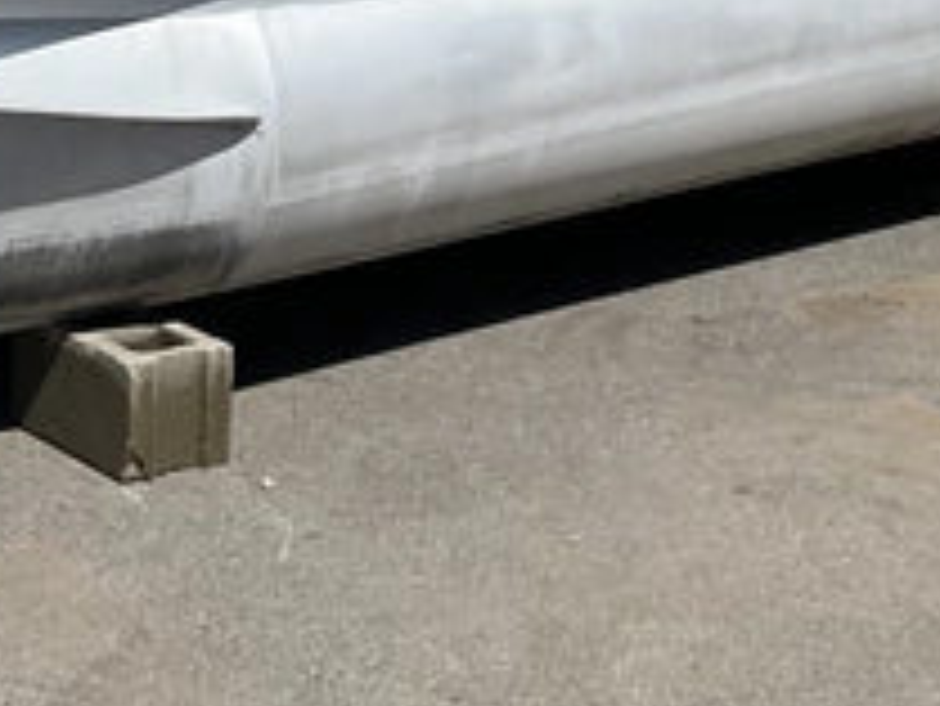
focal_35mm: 104
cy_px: -402
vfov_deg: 13.3
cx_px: 504
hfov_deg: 18.9
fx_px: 2826
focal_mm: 3
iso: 25
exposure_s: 1/4065
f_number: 1.8
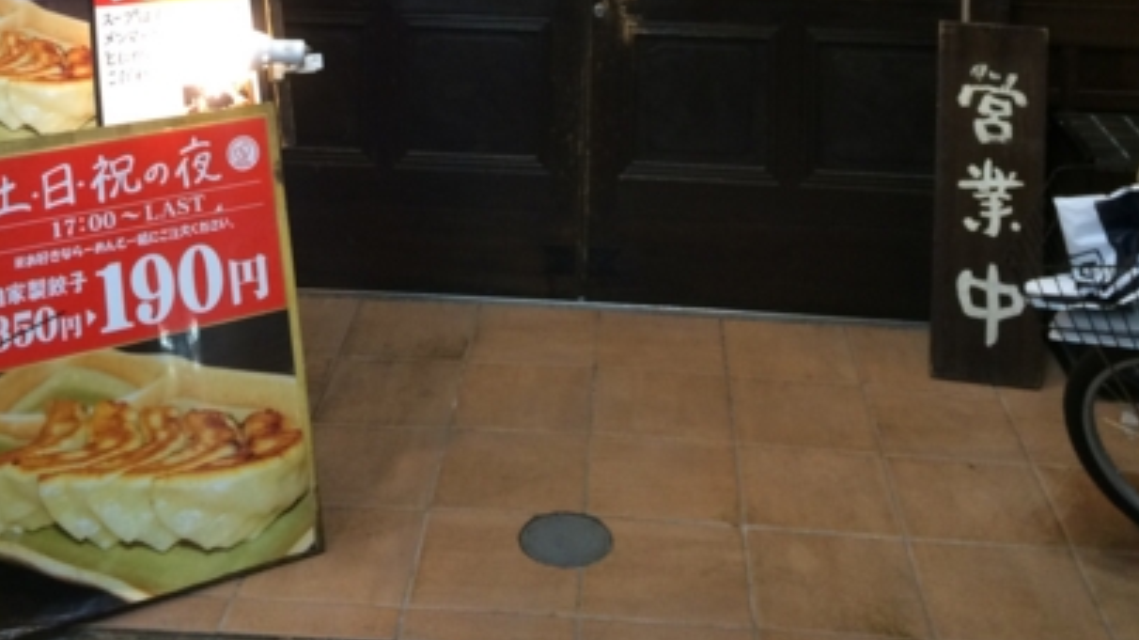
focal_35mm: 50
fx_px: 1510
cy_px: -203
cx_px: 505
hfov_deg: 41.3
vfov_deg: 21.5
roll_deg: -1.5
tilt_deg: -2.4
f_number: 2.2
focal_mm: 4.15
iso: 160
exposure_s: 1/30
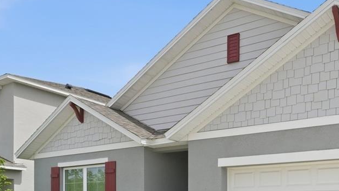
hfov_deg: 49.7
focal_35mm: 35
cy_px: 214
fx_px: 315
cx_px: 312
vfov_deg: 30.0
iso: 200
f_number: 9
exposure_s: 1/500
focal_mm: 13
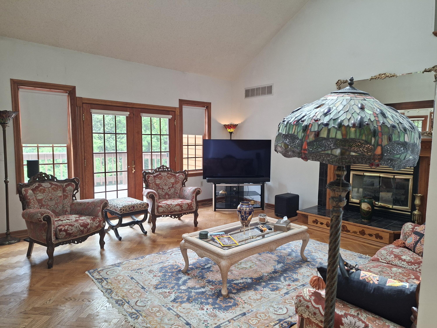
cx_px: 218
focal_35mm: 23
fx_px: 290
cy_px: 164
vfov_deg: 58.9
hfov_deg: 73.9
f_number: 1.8
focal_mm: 5.54
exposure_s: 1/120
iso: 125
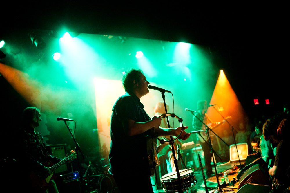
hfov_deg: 54.5
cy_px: 96
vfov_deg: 37.8
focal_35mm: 35
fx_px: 282
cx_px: 145
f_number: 1.8
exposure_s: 1/100
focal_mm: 35
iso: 5000
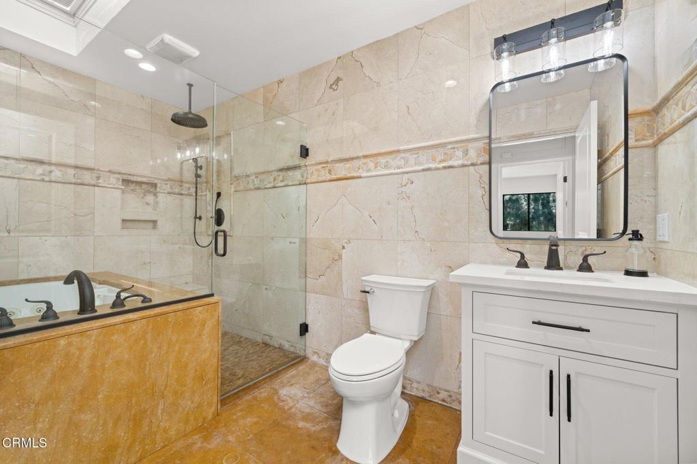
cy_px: 232
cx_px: 348
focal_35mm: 14
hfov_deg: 104.3
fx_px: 271
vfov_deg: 81.2
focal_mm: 14
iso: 400
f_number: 7.1
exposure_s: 1/2.5
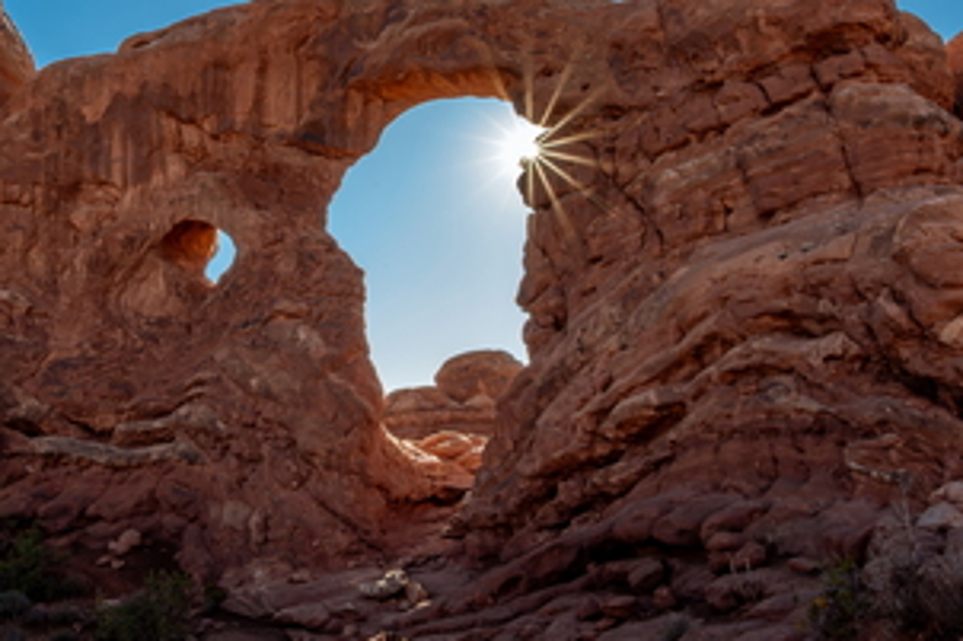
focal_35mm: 39
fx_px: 1043
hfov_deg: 48.9
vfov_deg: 34.1
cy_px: 276
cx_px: 335
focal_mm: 21
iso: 640
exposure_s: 1/80
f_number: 22
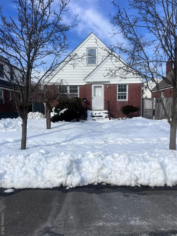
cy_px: 118
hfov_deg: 53.1
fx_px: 177
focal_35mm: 26
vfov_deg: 67.3
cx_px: 88
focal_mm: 5.7
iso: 50
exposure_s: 1/8696
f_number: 1.5
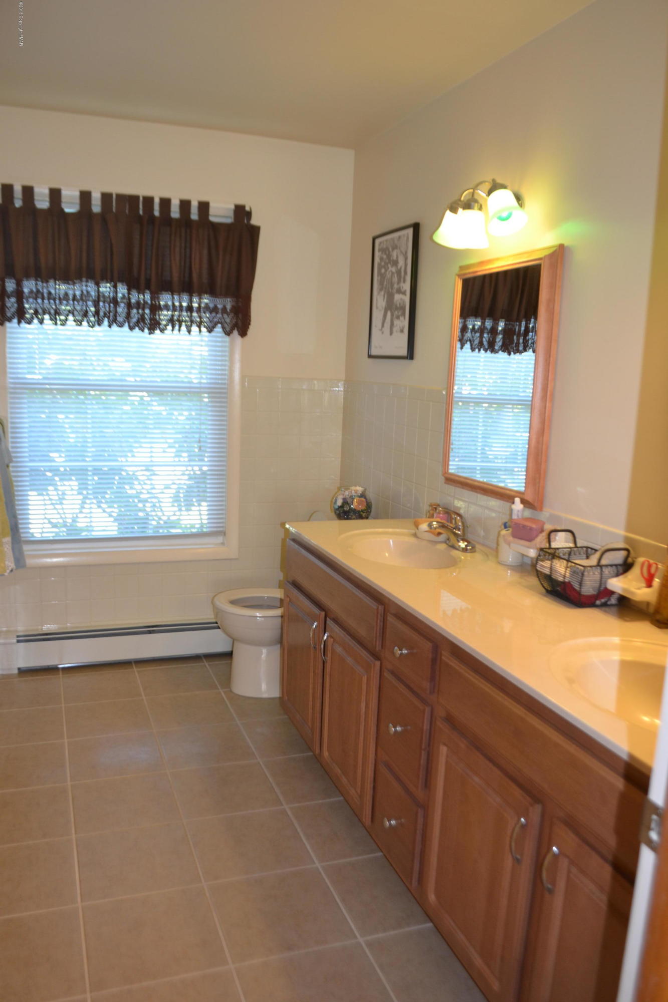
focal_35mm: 27
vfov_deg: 67.4
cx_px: 334
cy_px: 501
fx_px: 752
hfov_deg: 47.9
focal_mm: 18
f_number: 3.5
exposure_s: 1/20
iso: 400
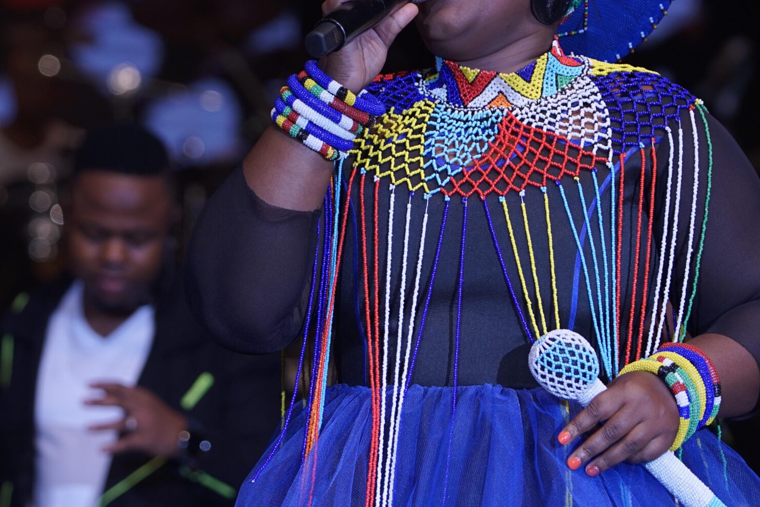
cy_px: 164
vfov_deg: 4.8
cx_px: 402
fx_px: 5996
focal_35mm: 284
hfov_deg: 7.3
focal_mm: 110
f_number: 3.2
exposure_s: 1/250
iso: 320
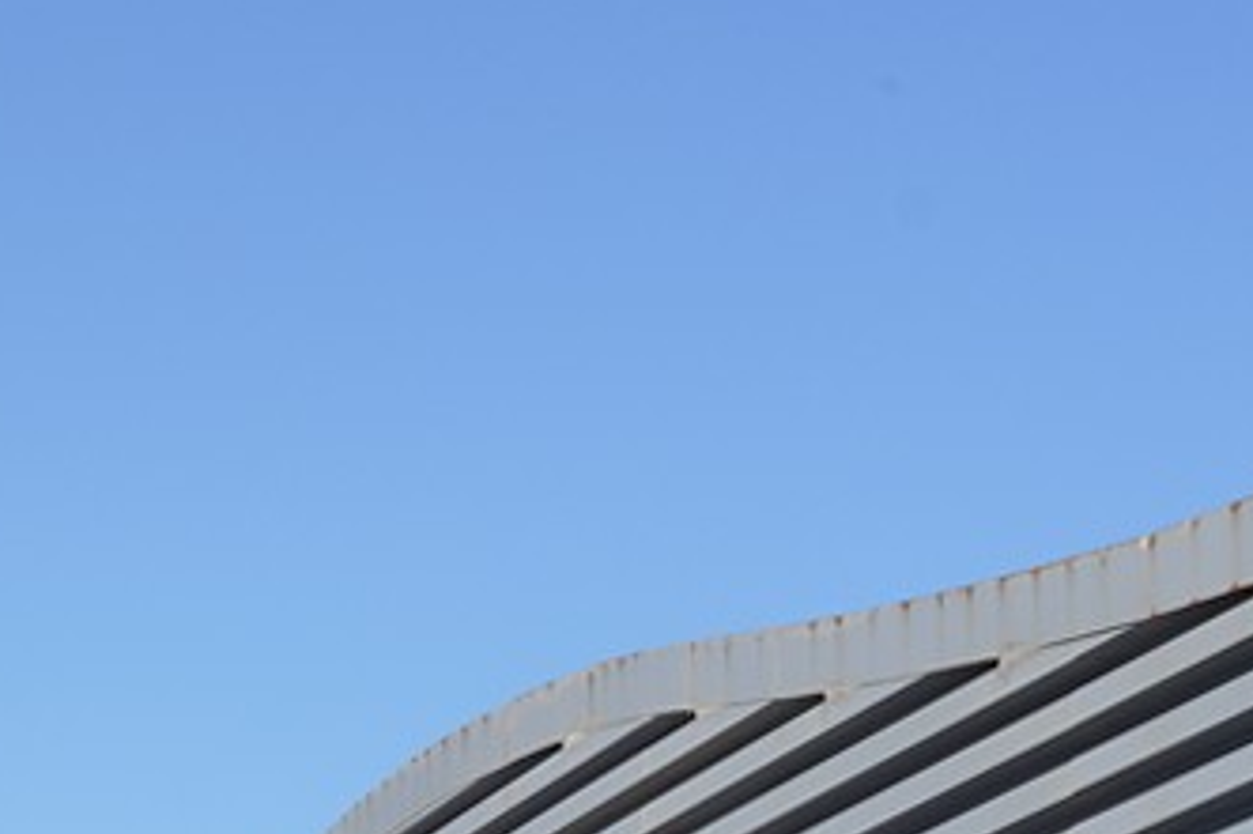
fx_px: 6923
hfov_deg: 9.5
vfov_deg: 6.7
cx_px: -1415
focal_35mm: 199
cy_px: 1710
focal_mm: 33
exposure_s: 1/100
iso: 100
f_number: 16
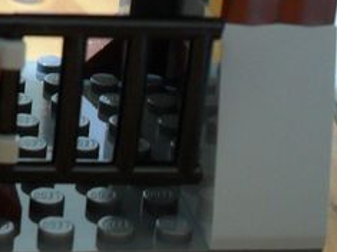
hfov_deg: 15.7
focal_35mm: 119
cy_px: 46
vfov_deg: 12.4
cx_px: -105
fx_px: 1158
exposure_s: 1/3
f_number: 2.8
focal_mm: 6.2
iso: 200
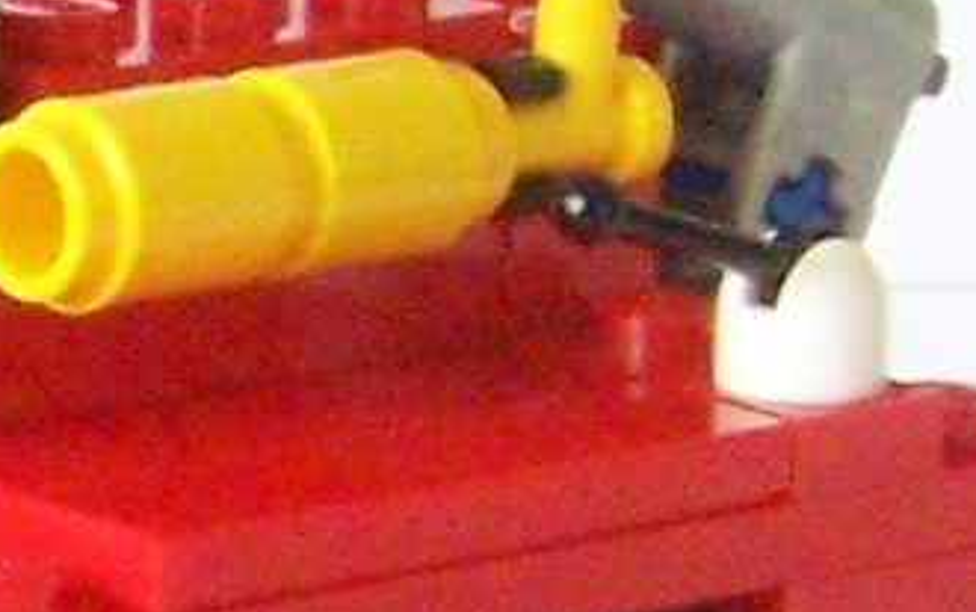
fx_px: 8361
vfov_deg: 4.2
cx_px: -1186
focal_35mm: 314
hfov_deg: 6.4
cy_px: 597
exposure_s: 1/10
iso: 400
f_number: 6.3
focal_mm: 6.3
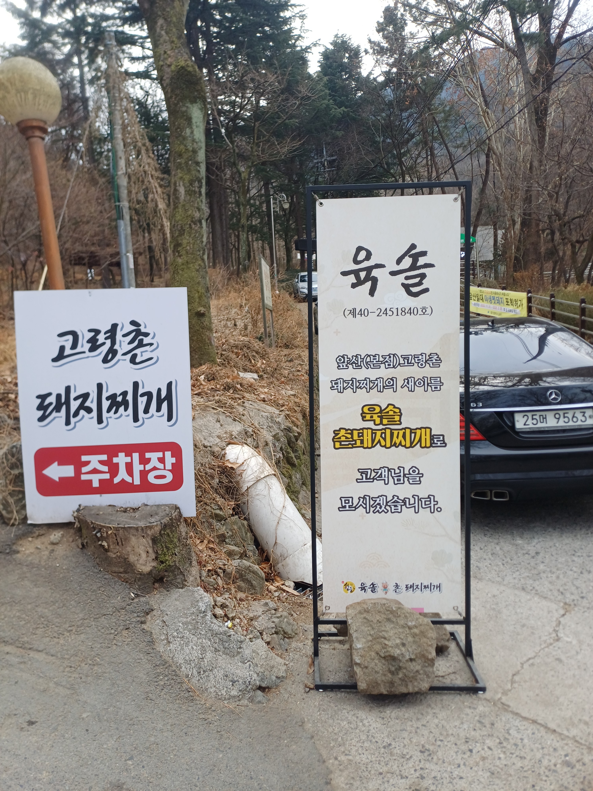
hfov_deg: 54.9
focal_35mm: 25
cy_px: 396
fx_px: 571
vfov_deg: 69.4
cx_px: 296
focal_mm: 4.65
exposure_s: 1/302
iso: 50
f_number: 1.8
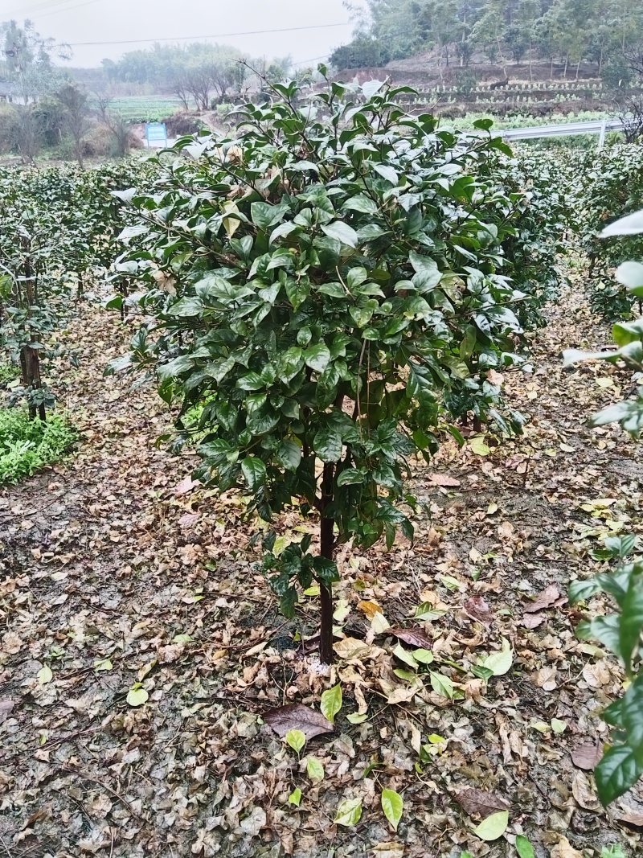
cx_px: 322
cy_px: 429
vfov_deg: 67.3
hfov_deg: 53.1
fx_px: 644
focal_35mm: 26
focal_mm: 4.95
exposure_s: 1/100
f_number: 1.9
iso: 612
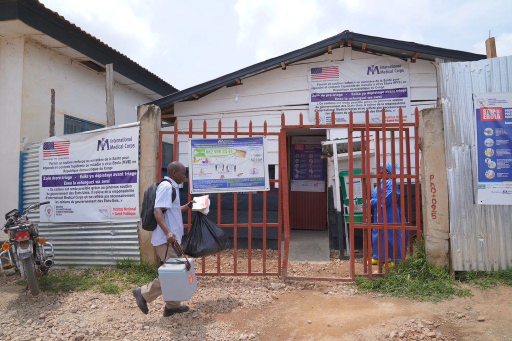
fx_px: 341
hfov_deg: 73.8
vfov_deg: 53.1
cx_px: 256
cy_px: 170
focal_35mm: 24
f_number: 7.1
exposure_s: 1/500
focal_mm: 24
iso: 320
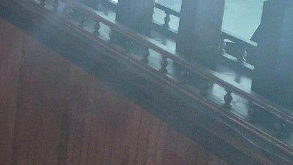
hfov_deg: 13.9
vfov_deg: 9.9
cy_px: -27
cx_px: -356
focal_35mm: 121
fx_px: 941
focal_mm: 5.4
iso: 250
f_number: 1.8
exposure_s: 1/120
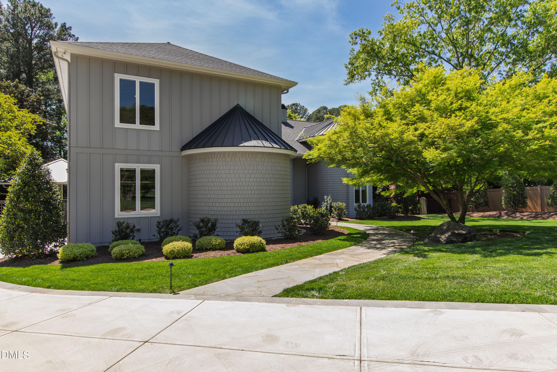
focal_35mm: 21
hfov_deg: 81.2
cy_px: 186
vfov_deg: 59.5
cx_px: 278
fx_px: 325
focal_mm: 14
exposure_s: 1/60
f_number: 8
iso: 100
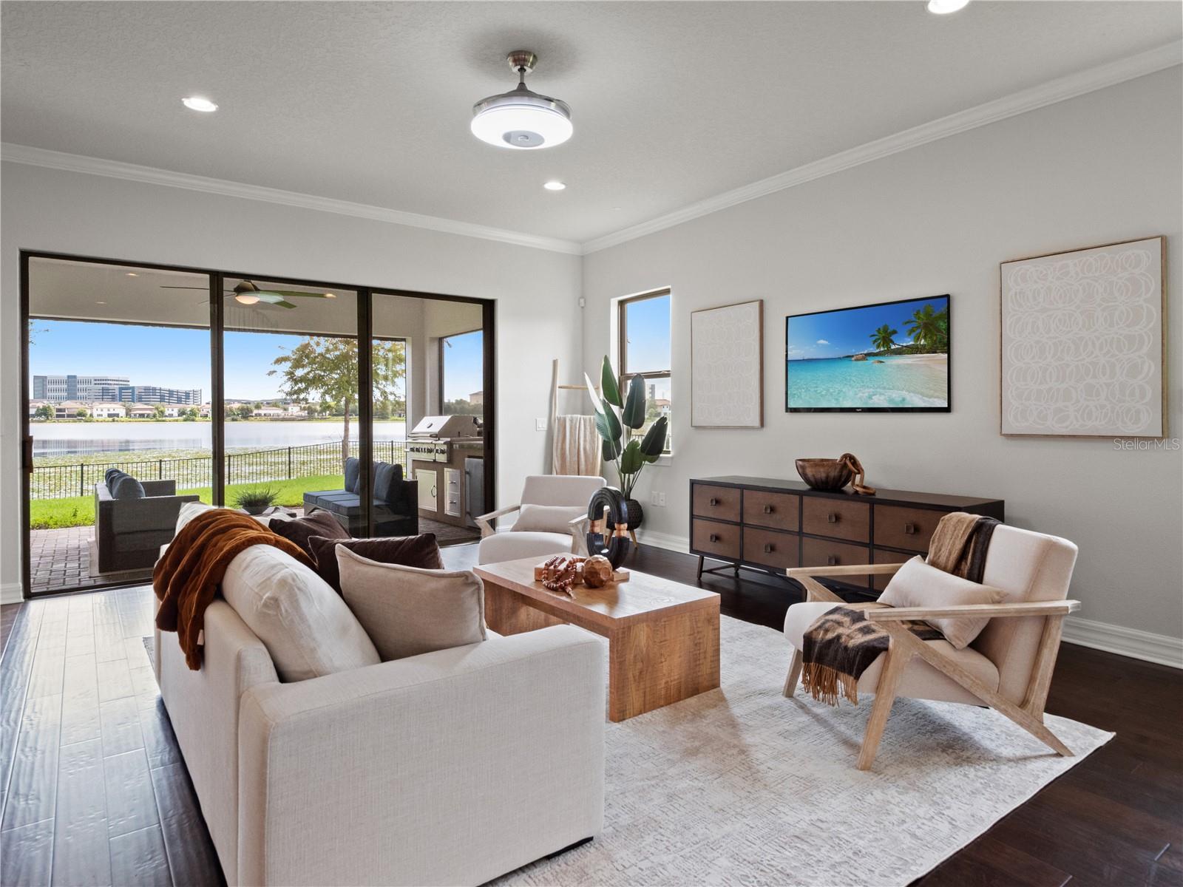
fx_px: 683
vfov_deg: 66.0
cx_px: 592
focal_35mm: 20
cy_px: 444
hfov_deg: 81.7
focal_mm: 10
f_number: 8
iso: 800
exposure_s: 1/10
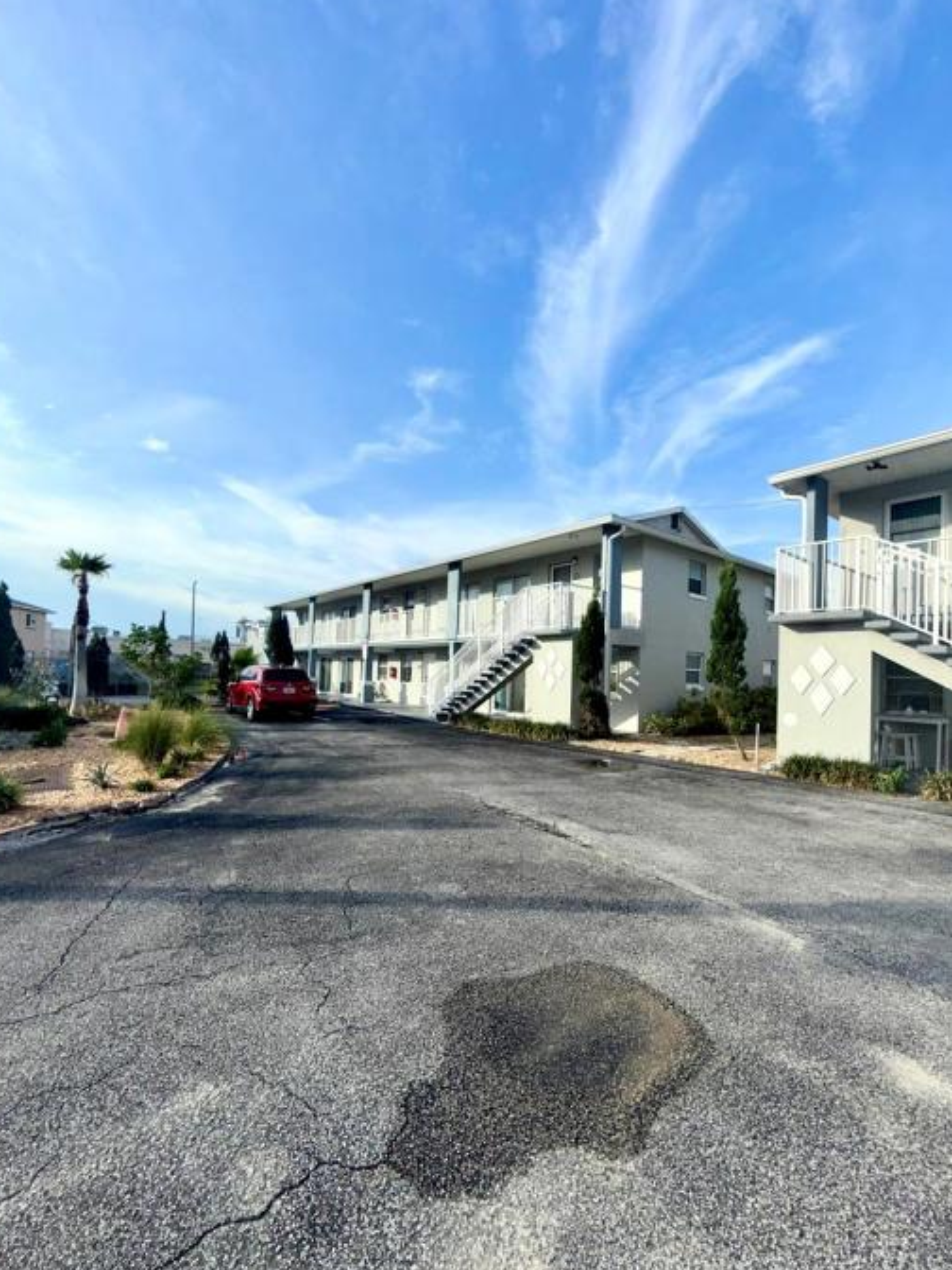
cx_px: 485
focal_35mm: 15
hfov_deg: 81.7
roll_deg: -2.9
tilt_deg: +1.8
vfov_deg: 98.1
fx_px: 550
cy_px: 665
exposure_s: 1/789
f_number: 2.2
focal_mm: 2.22
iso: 16
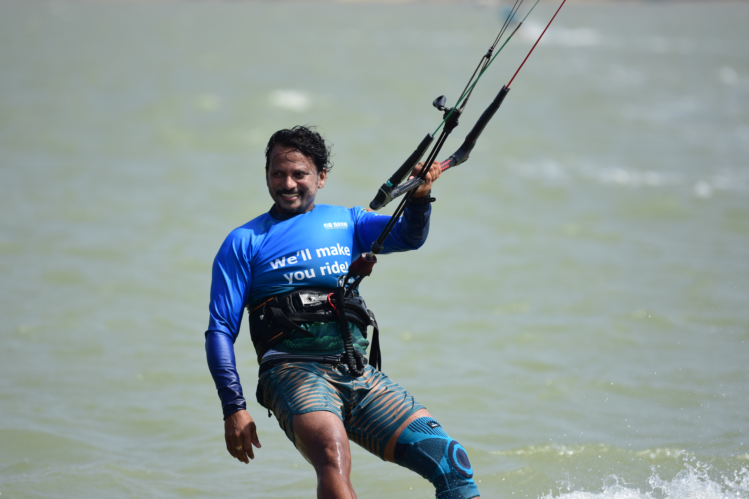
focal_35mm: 278
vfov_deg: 5.0
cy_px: 250
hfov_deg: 7.4
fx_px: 5773
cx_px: 374
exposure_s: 1/4000
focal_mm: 185
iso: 200
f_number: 2.8
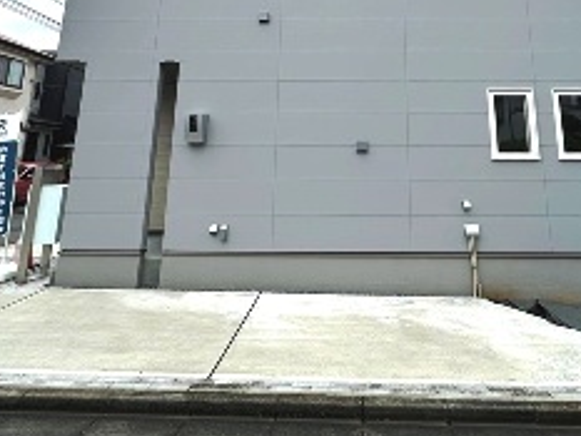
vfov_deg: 52.1
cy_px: 70
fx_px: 403
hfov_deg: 71.0
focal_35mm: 24
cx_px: 339
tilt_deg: +12.9
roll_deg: +1.1
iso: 50
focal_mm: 2.22
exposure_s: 1/1304
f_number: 2.2
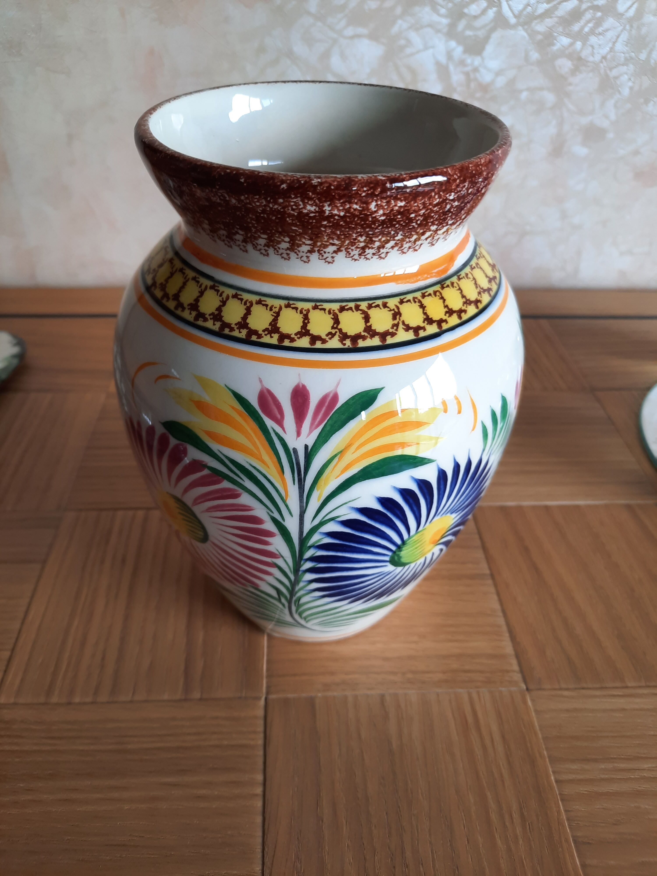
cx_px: 328
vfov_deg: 69.4
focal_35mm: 25
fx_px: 633
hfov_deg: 54.9
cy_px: 438
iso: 64
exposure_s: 1/50
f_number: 2
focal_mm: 4.6
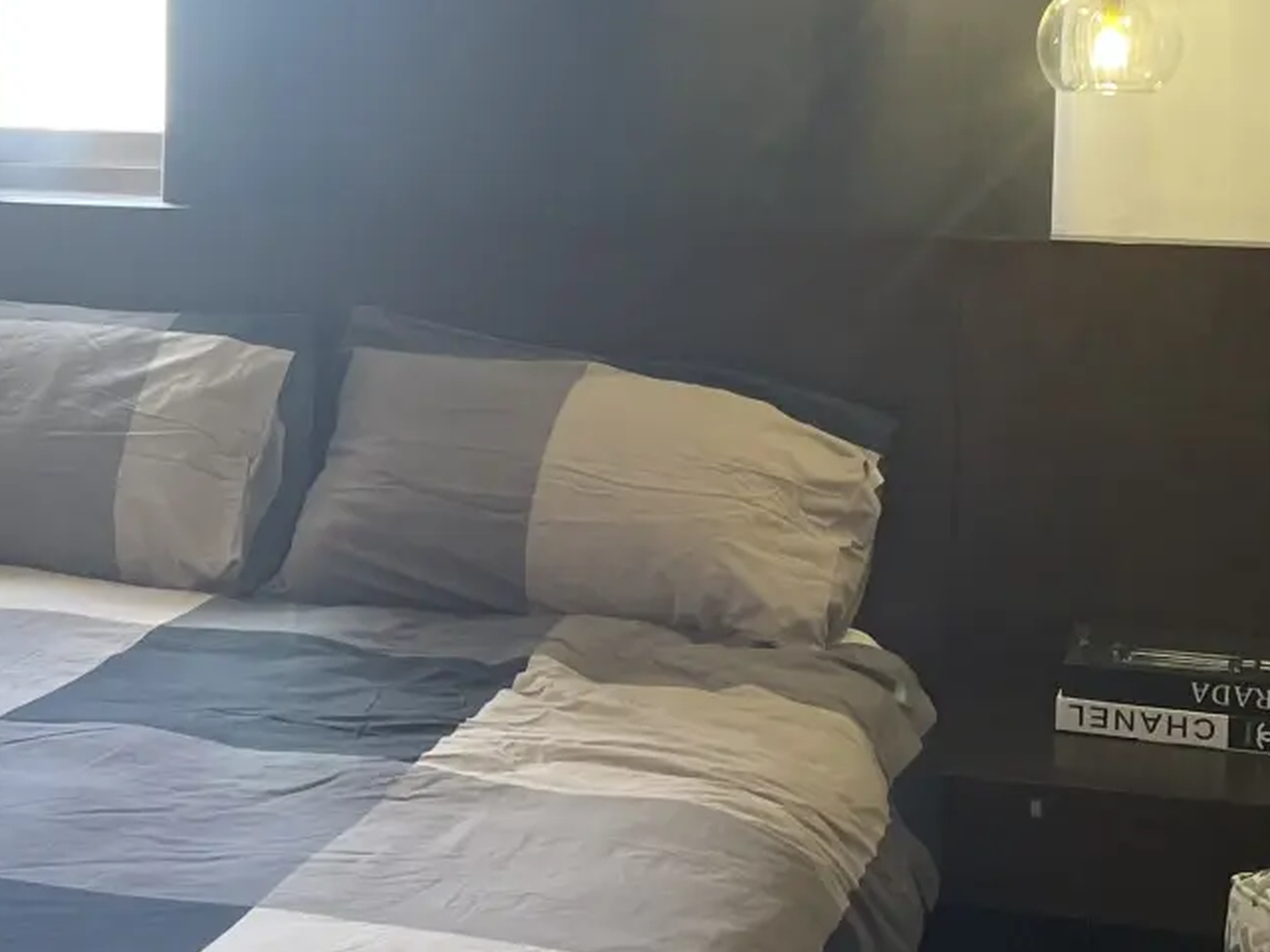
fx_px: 2862
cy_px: 381
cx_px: 149
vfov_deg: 18.9
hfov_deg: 24.4
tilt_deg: -8.5
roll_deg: +0.7
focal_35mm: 78
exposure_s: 1/60
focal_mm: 4.2
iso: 64
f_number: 1.6
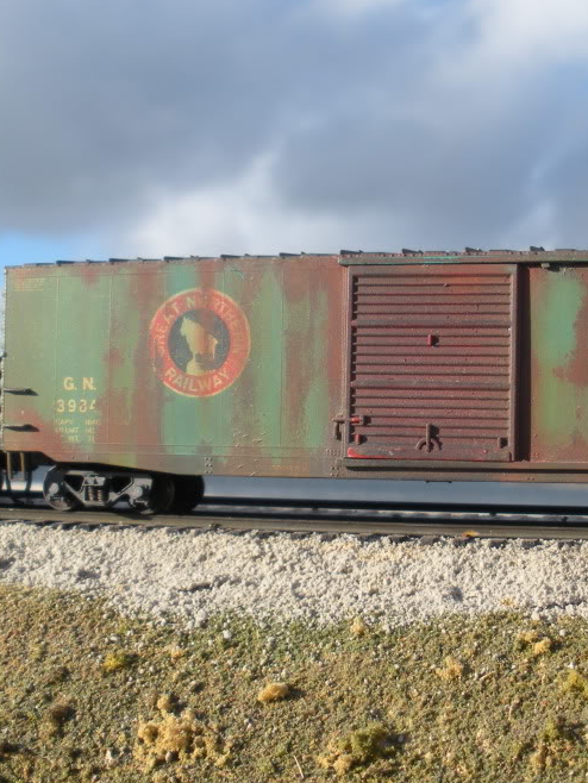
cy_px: 406
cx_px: 424
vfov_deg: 34.3
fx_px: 1267
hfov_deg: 25.9
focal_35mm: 56
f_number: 3.5
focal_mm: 6.3
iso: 64
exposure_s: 1/384
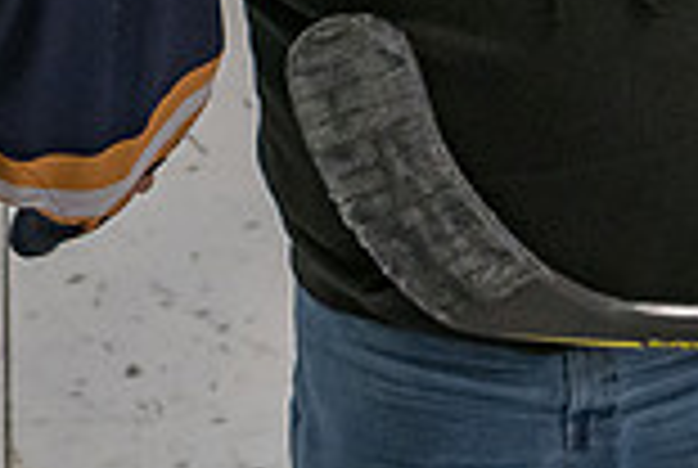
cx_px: 184
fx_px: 5692
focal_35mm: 293
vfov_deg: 4.7
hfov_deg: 7.0
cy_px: -291
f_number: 5
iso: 640
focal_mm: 46
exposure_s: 1/250
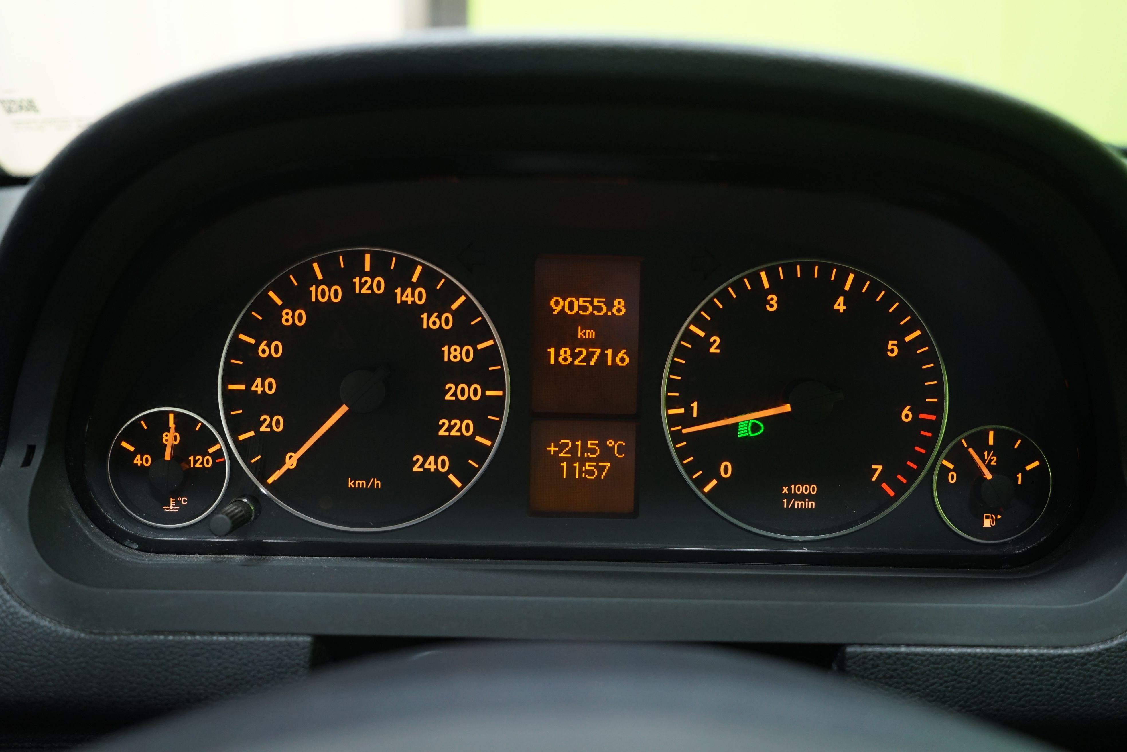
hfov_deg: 58.7
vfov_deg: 41.1
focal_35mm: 32
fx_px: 1002
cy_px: 376
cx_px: 564
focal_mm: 32
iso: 1000
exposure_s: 1/25
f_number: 4.5
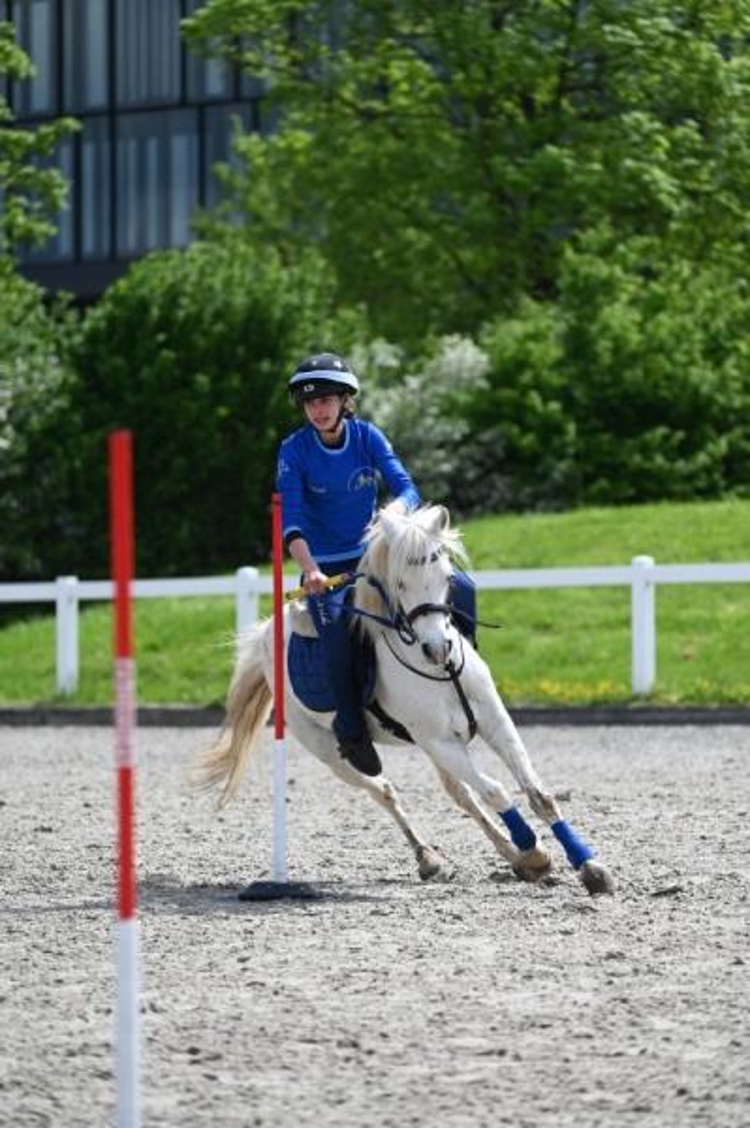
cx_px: 375
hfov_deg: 6.9
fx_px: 6260
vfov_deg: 10.3
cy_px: 564
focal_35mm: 200
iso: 250
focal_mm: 200
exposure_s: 1/1250
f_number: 5
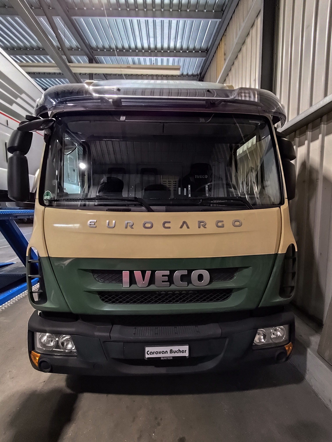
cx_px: 166
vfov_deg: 94.5
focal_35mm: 16
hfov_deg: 78.2
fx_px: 204
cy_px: 221
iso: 400
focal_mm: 1.65
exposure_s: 1/25.3
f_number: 2.2
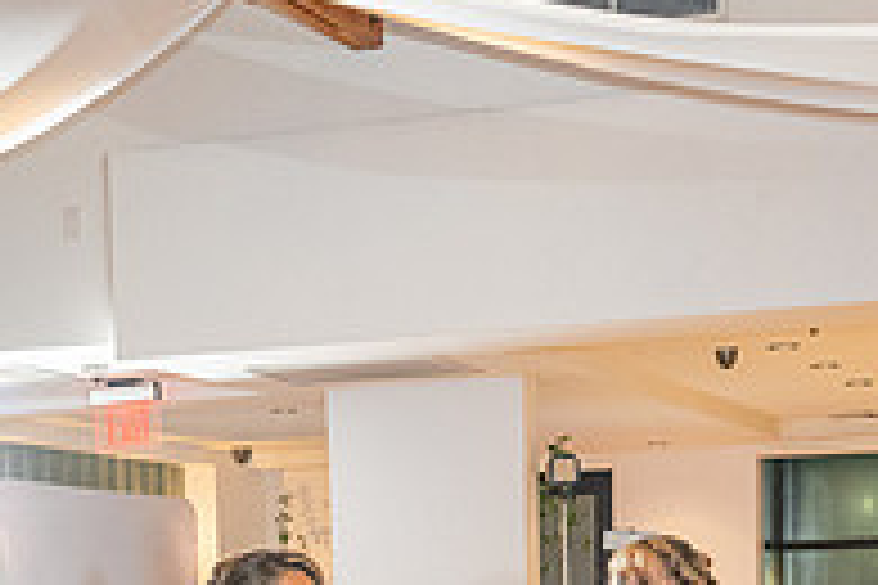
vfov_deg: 13.0
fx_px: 2366
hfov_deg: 21.0
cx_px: 367
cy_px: 985
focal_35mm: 97
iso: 2000
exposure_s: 1/200
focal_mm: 24
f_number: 2.8
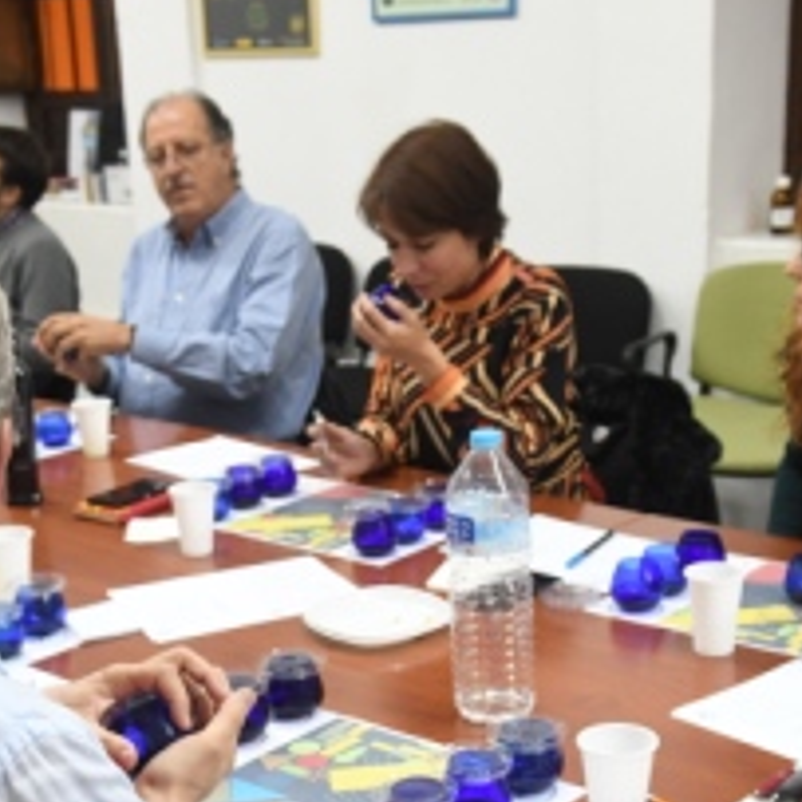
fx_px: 1625
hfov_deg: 27.7
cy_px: 575
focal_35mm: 62
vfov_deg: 27.4
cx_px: 336
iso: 1250
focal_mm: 22
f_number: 4
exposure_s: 1/60
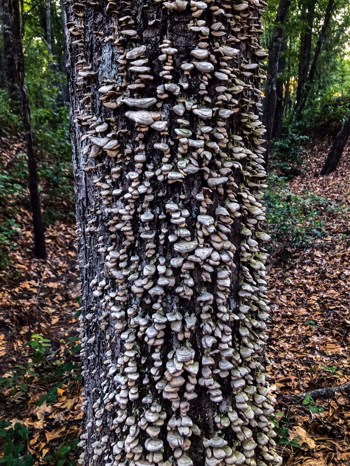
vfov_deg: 63.4
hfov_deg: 49.7
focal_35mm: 28
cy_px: 233
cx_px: 175
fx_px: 377
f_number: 1.8
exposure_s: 1/15
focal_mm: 3.99
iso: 40
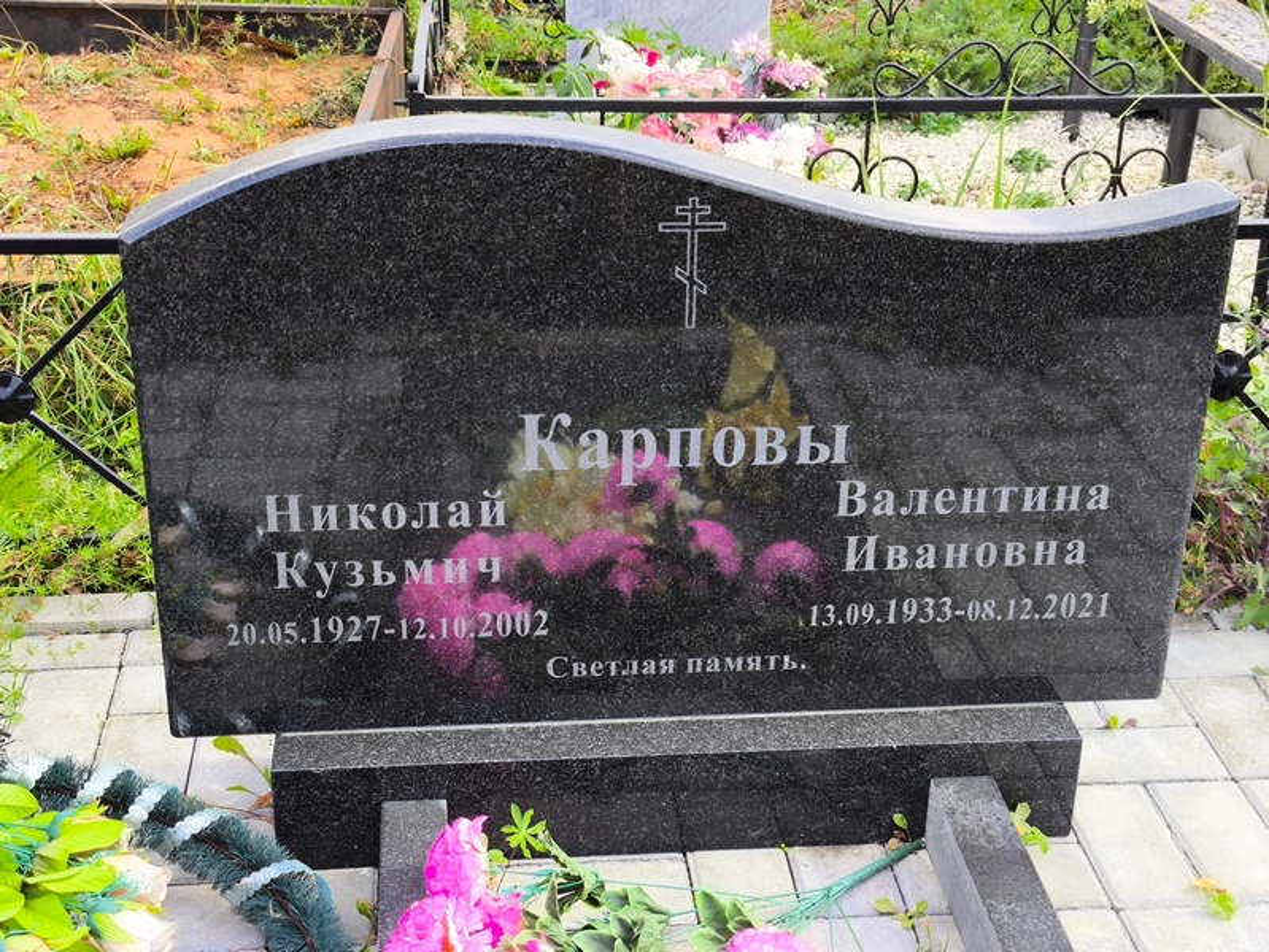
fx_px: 1834
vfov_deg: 29.1
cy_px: 476
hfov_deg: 38.2
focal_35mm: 50
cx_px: 634
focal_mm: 4.71
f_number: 1.7
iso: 50
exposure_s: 1/285
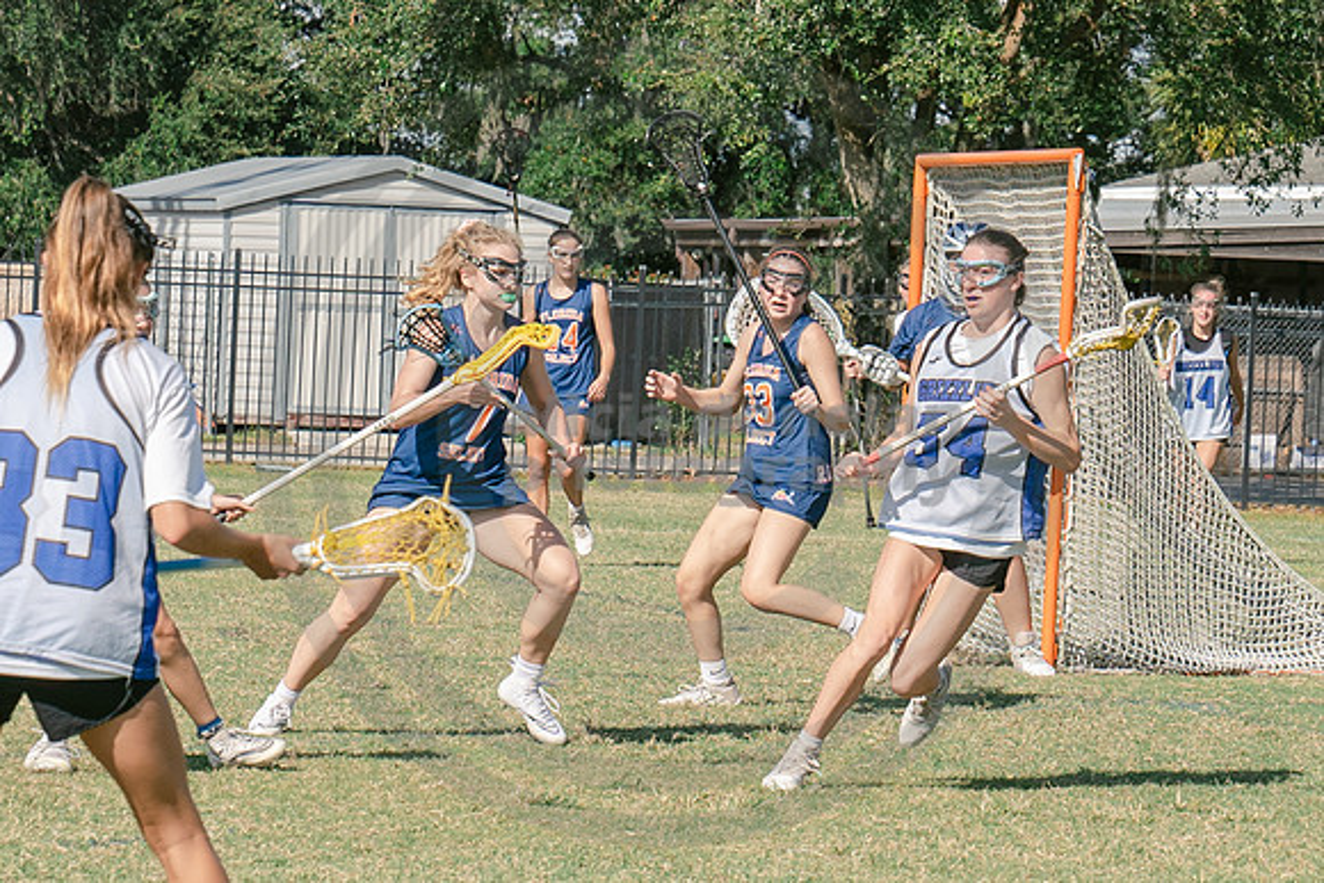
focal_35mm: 222
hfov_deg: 9.3
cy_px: 422
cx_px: 929
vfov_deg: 6.2
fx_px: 8164
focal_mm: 70
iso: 250
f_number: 5.6
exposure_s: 1/1250
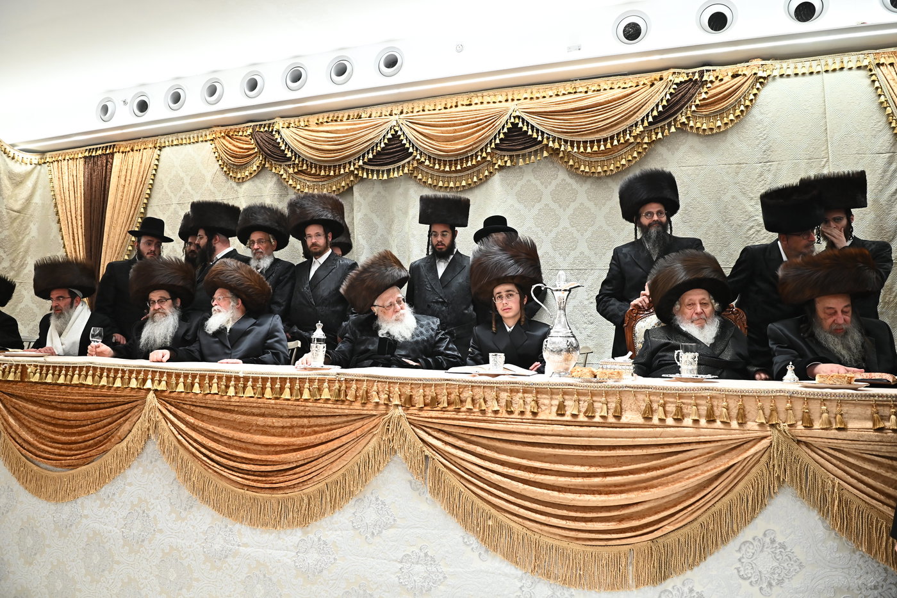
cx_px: 448
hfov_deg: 73.8
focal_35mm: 24
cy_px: 299
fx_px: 598
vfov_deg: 53.1
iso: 1600
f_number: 6.3
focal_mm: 24
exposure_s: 1/200
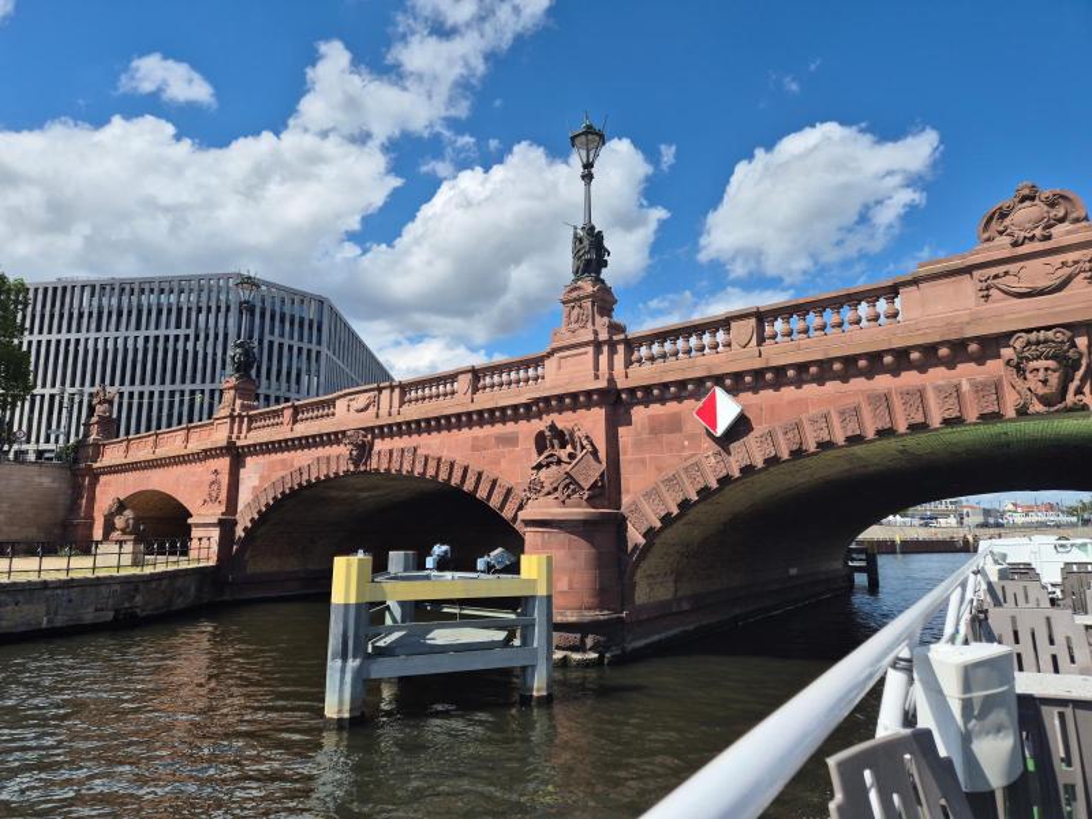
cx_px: 546
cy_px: 410
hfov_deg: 73.9
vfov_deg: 58.9
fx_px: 726
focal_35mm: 23
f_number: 1.8
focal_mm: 5.4
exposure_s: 1/2176
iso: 25
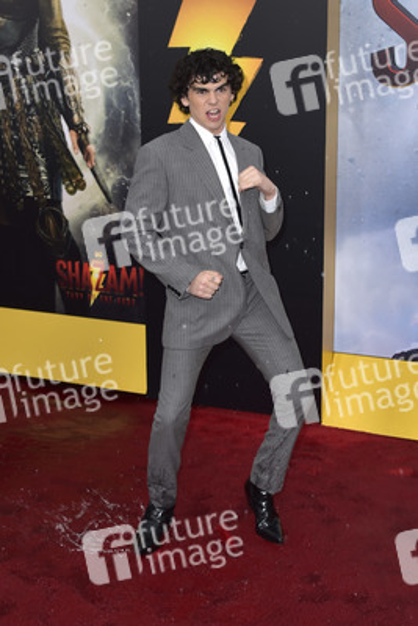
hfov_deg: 35.1
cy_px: 313
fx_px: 661
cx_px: 209
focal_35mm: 38
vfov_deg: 50.7
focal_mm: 38
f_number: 6.3
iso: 320
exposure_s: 1/250
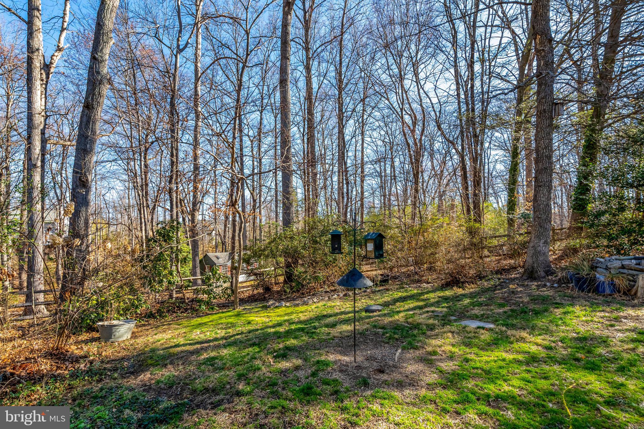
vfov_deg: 73.8
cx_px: 322
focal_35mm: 16
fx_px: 286
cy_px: 214
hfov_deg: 96.7
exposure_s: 1/1000
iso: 1250
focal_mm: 16
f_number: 8
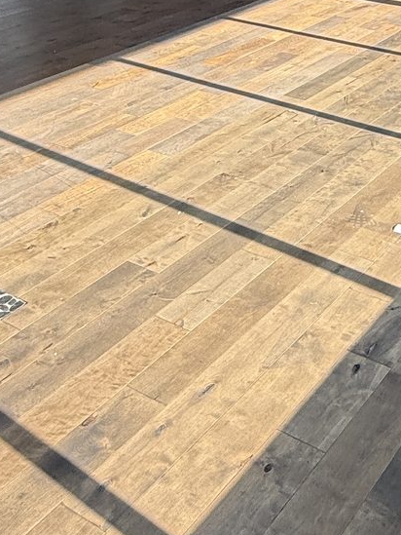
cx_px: 250
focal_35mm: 51
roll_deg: +0.9
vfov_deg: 37.0
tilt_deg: -24.5
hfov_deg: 28.5
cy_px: 172
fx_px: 787
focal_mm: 2.22
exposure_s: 1/187
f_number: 2.2
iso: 50
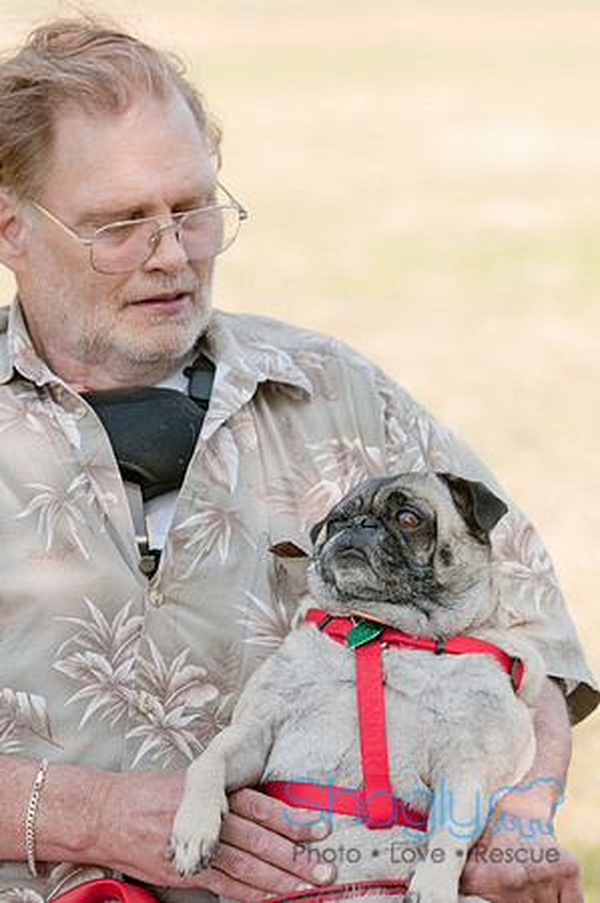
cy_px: 452
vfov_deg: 12.2
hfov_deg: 8.2
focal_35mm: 168
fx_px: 4209
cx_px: 300
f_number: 5
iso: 200
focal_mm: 112
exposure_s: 1/320
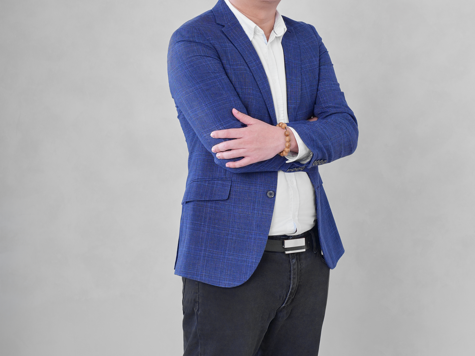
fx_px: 1331
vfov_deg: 15.1
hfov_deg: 20.2
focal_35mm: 97
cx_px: 238
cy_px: 64
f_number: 5
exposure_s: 1/160
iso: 320
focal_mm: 67
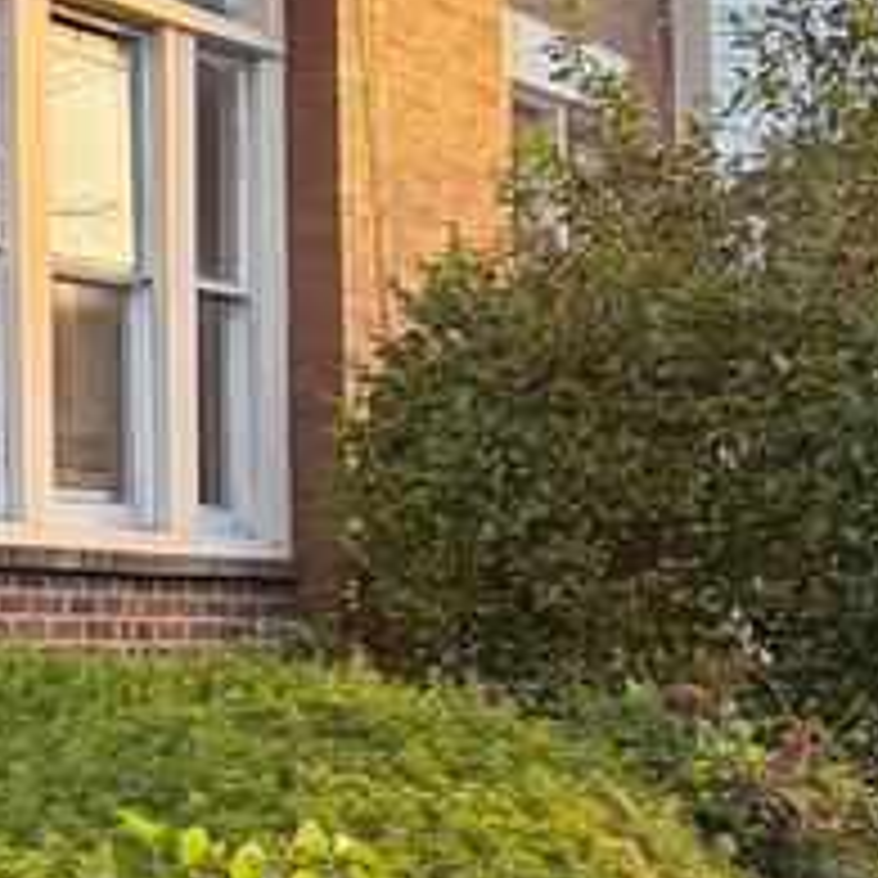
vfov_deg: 13.7
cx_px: -293
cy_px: 450
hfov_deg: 13.2
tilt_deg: +4.3
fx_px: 3644
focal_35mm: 127
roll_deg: +0.5
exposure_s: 1/249
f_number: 1.6
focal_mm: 5.96
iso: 50
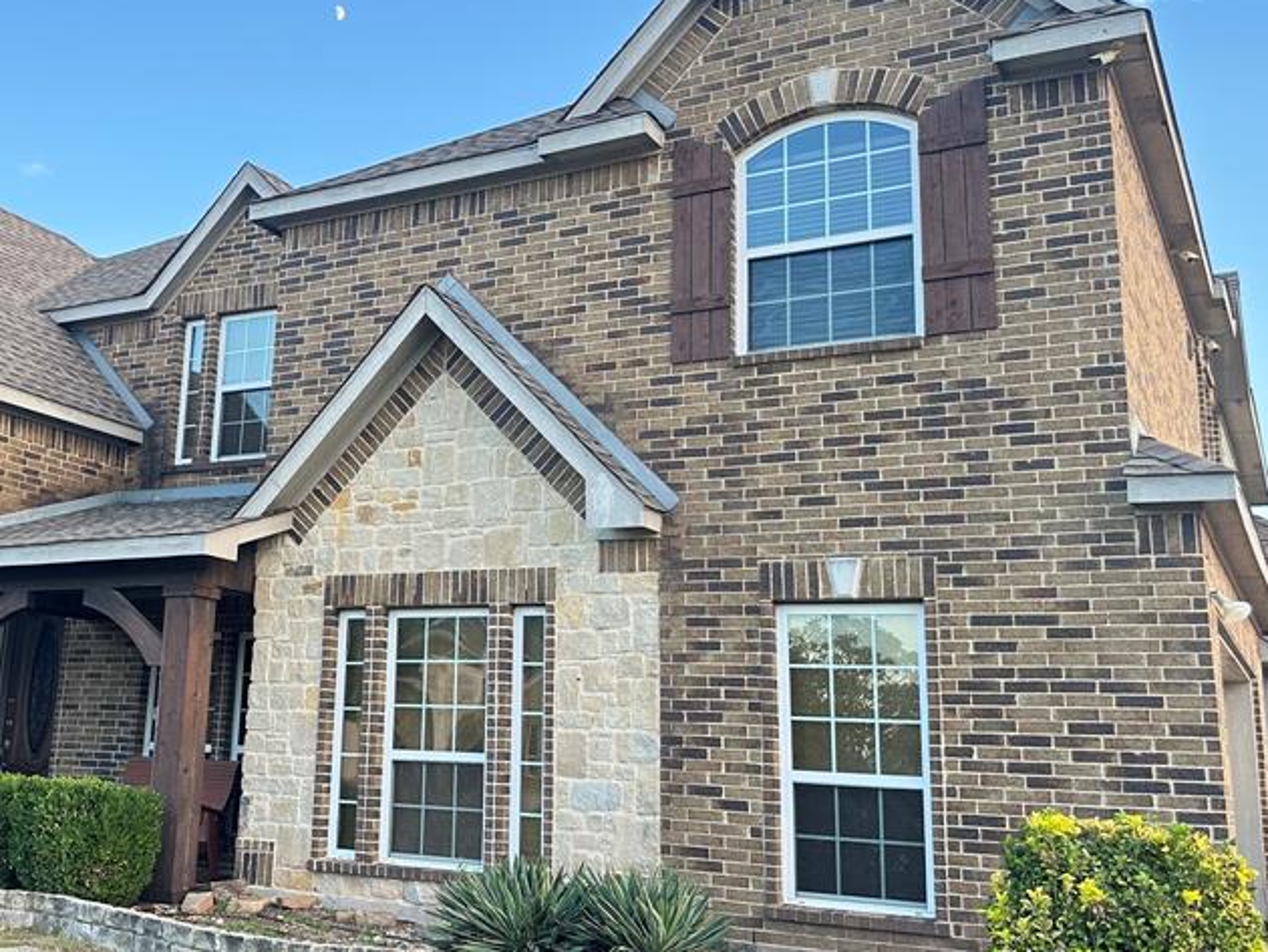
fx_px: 1429
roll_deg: -2.8
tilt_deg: +12.2
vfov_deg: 36.8
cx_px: 386
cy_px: 439
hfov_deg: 46.8
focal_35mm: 39
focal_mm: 6.86
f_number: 1.78
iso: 100
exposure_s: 1/166
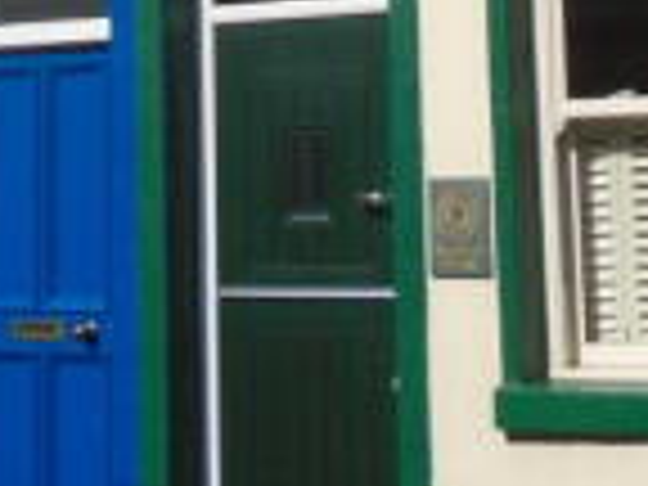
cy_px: -187
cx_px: 344
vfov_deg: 13.5
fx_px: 1966
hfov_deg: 18.7
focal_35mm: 105
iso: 100
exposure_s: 1/320
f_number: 8
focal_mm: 4.6
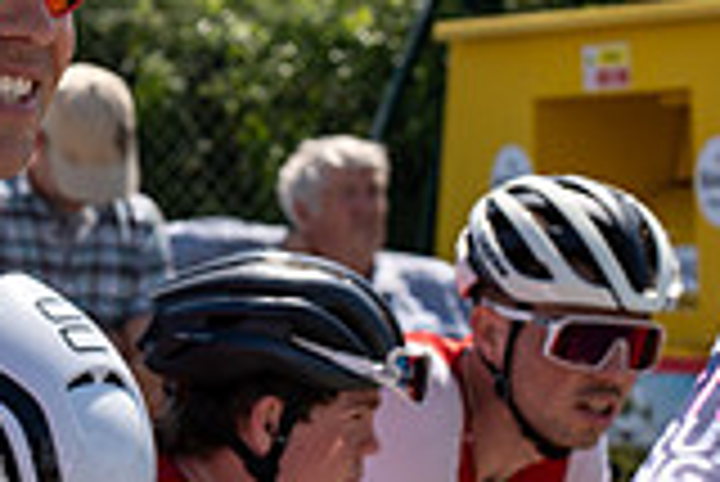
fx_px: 4784
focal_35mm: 239
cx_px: -14
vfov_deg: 5.8
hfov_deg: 8.6
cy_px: 110
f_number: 5.6
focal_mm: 66
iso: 100
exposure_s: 1/500
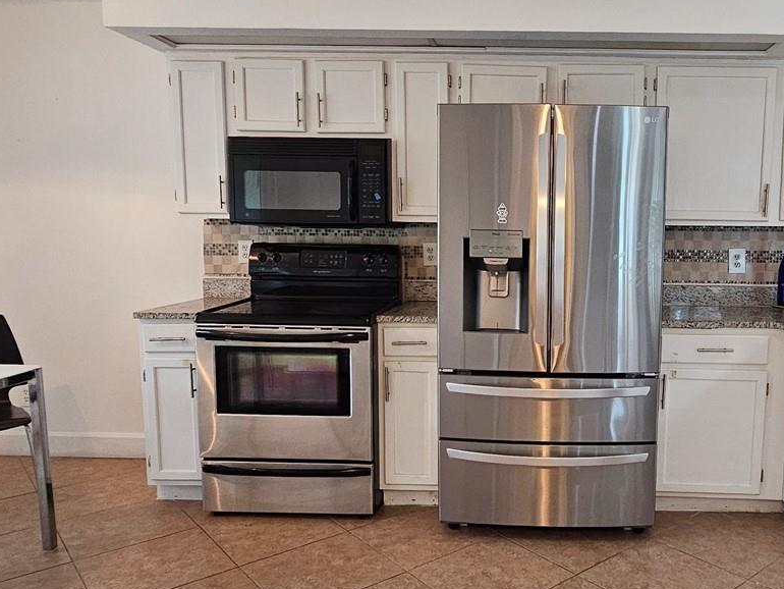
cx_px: 531
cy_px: 292
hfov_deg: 63.4
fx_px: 612
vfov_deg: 51.4
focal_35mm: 27
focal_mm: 2.2
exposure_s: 1/60
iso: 320
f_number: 2.2
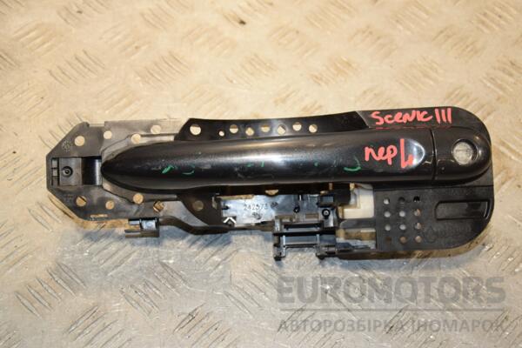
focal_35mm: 68
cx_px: 261
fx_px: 979
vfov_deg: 20.2
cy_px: 174
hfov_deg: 29.9
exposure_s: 1/200
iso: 800
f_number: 6.3
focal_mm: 45
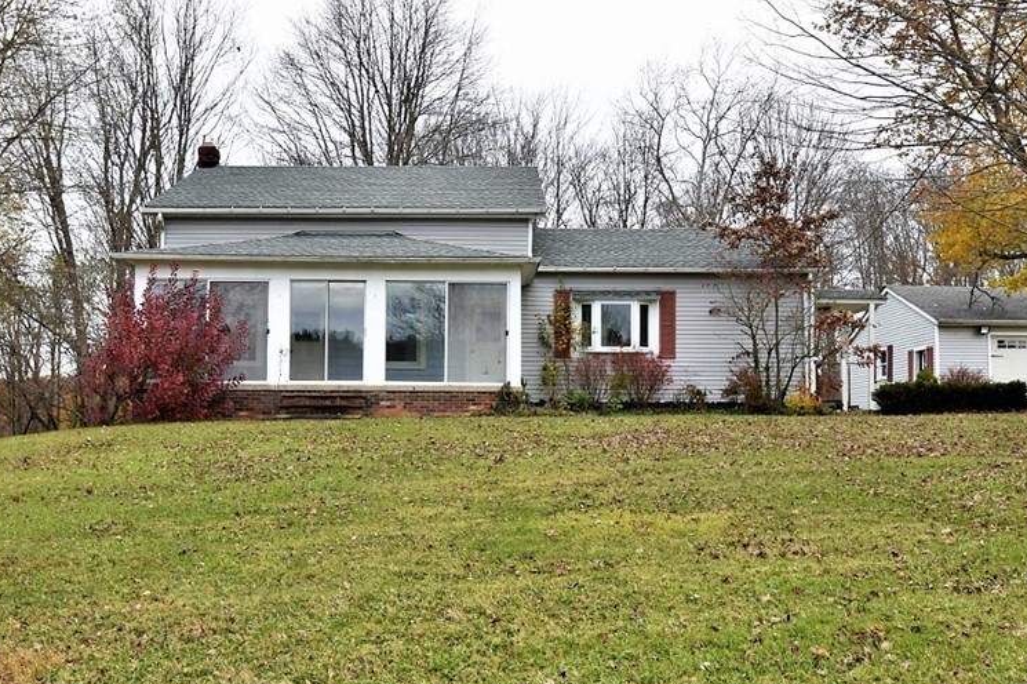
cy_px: 365
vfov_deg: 37.8
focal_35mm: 35
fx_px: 998
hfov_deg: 54.5
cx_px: 511
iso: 360
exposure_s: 1/200
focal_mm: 16
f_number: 13
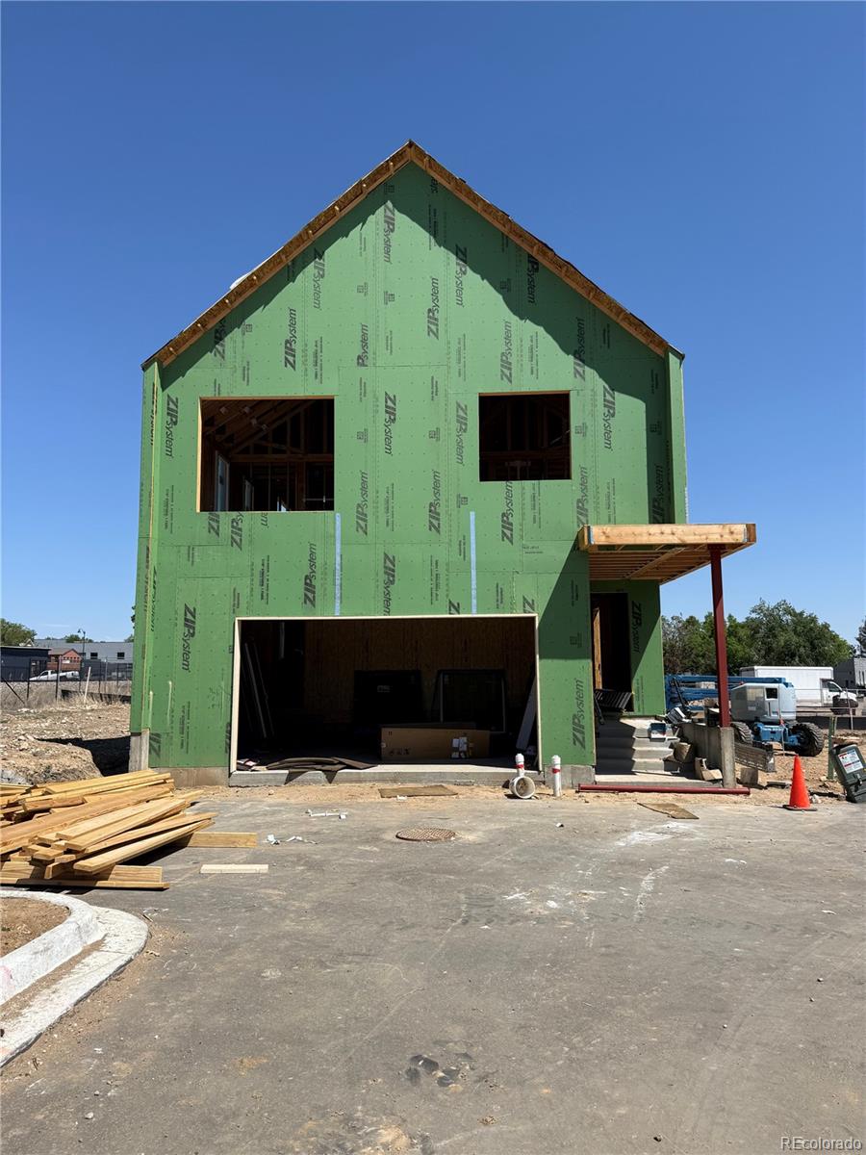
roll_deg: -0.5
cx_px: 433
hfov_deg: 56.8
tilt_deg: +8.7
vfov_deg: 71.6
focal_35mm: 24
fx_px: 801
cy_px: 578
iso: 80
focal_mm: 6.76
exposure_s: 1/5319
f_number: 1.78
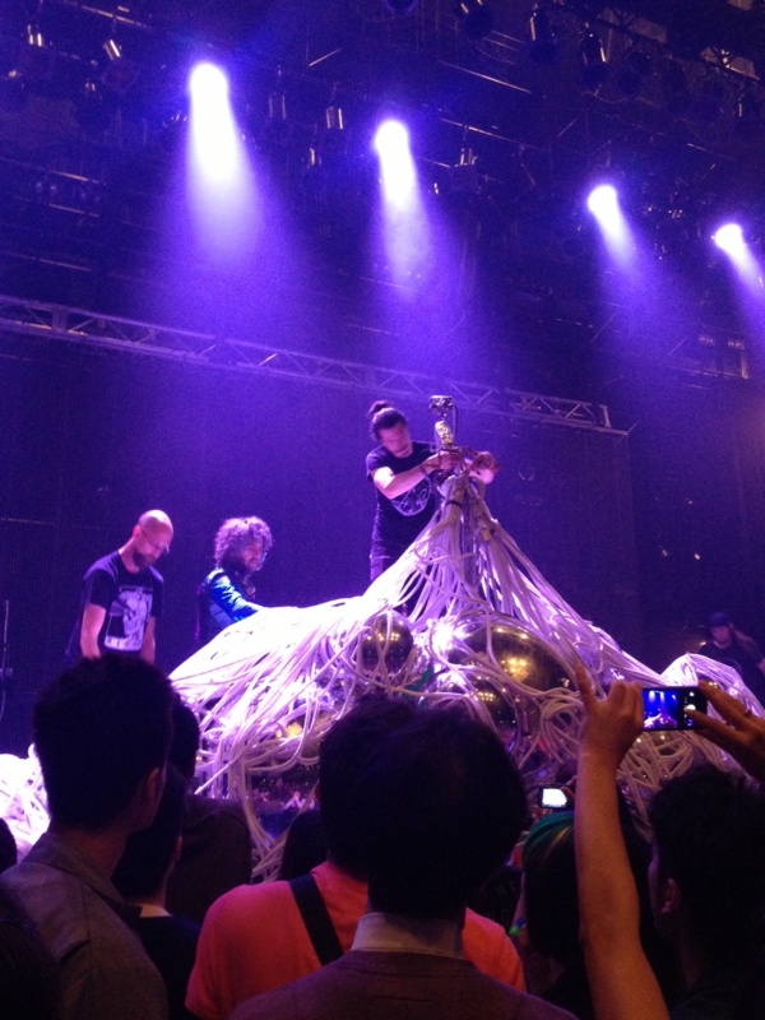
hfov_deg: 40.7
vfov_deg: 52.6
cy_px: 510
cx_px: 382
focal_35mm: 35
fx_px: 1031
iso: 400
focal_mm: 4.28
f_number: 2.4
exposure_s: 1/20
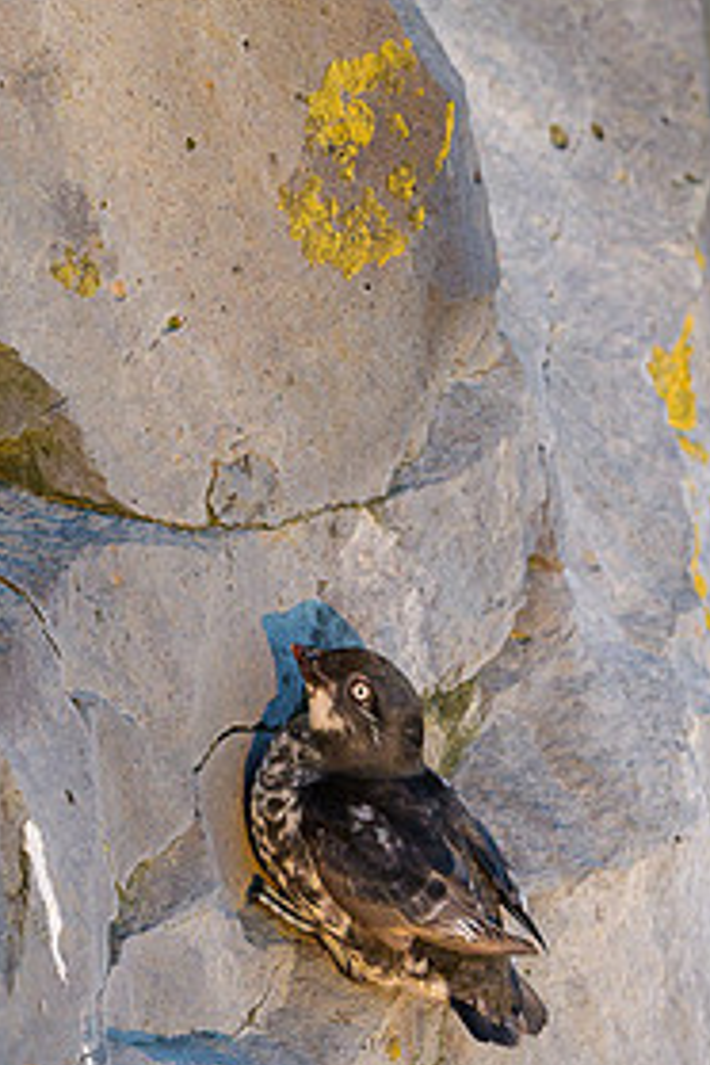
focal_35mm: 1911
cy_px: 761
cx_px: 327
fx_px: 56529
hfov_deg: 0.7
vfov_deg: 1.1
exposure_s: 1/500
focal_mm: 400
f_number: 4.5
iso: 800
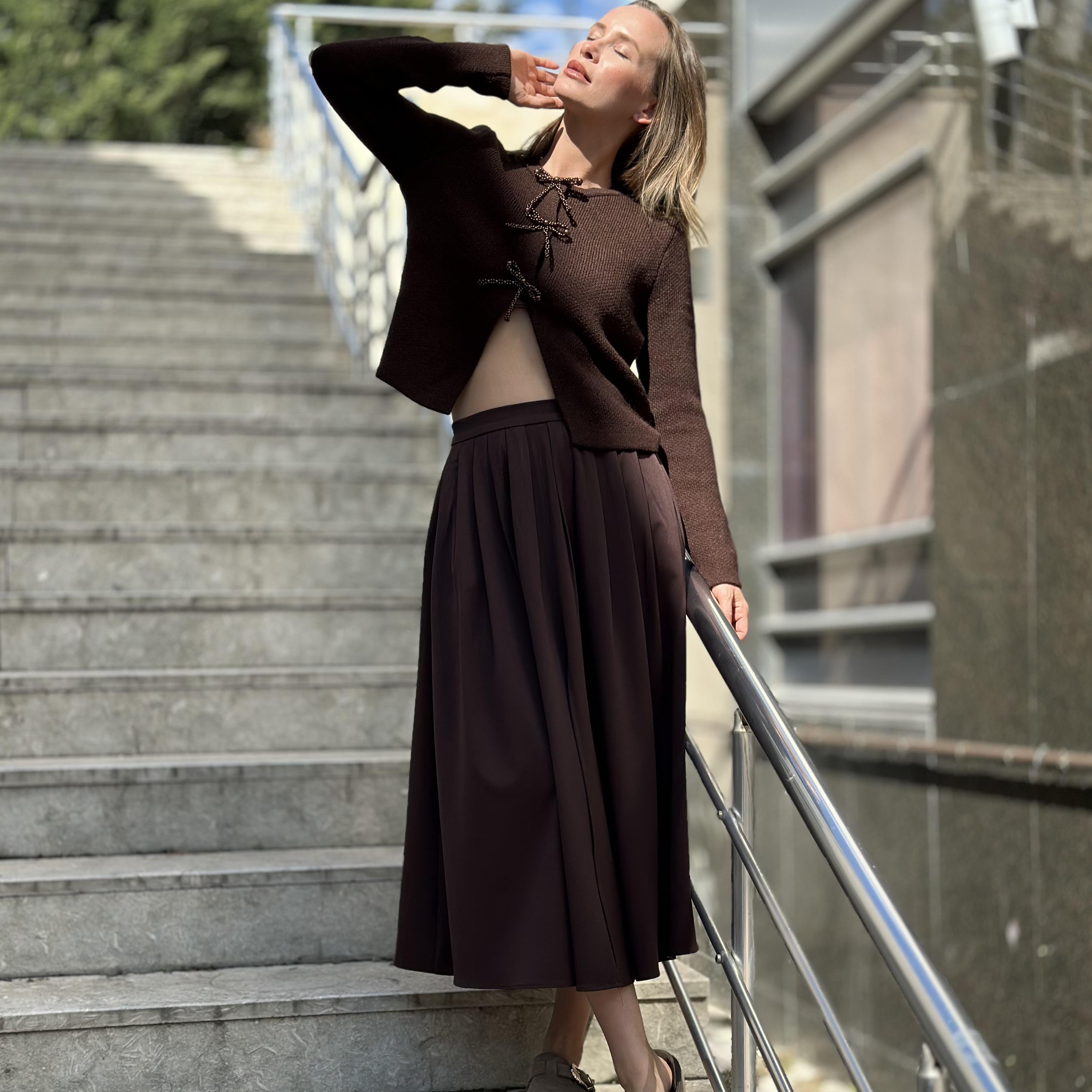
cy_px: 676
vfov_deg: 29.9
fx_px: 2034
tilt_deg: -1.4
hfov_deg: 30.0
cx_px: 544
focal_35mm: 57
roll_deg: +0.6
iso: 80
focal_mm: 6.86
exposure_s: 1/2304
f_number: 1.78
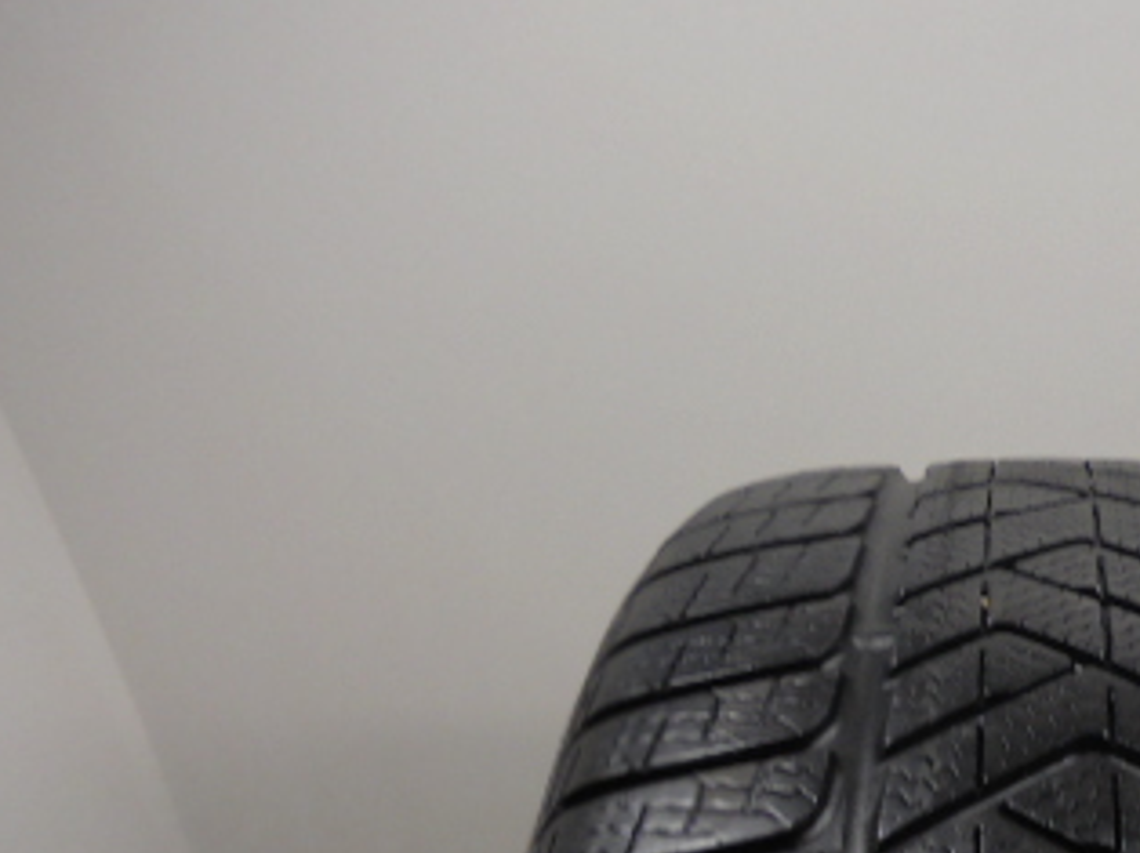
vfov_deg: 27.4
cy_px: 541
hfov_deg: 34.4
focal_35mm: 53
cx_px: 1006
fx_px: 1744
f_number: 3.5
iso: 100
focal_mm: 4.6
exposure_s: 1/40
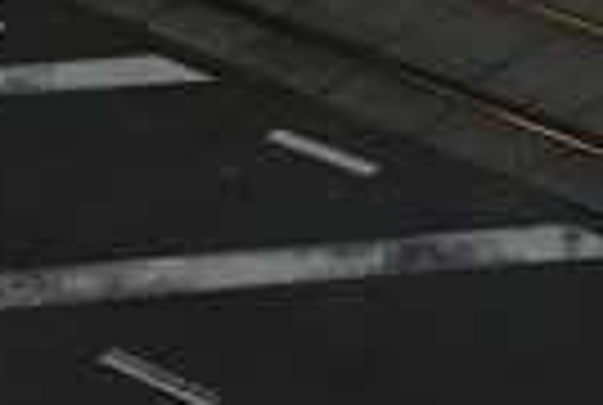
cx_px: 644
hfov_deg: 10.0
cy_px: -428
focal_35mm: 203
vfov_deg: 6.6
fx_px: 3408
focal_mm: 35
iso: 1000
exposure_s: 1/80
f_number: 2
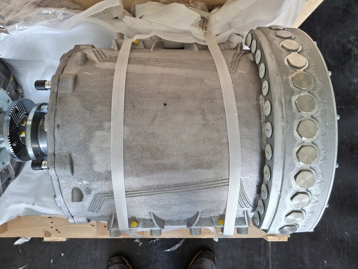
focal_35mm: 25
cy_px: 134
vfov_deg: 54.9
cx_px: 179
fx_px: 259
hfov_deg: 69.4
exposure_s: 1/120
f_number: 1.8
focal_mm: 4.69
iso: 100
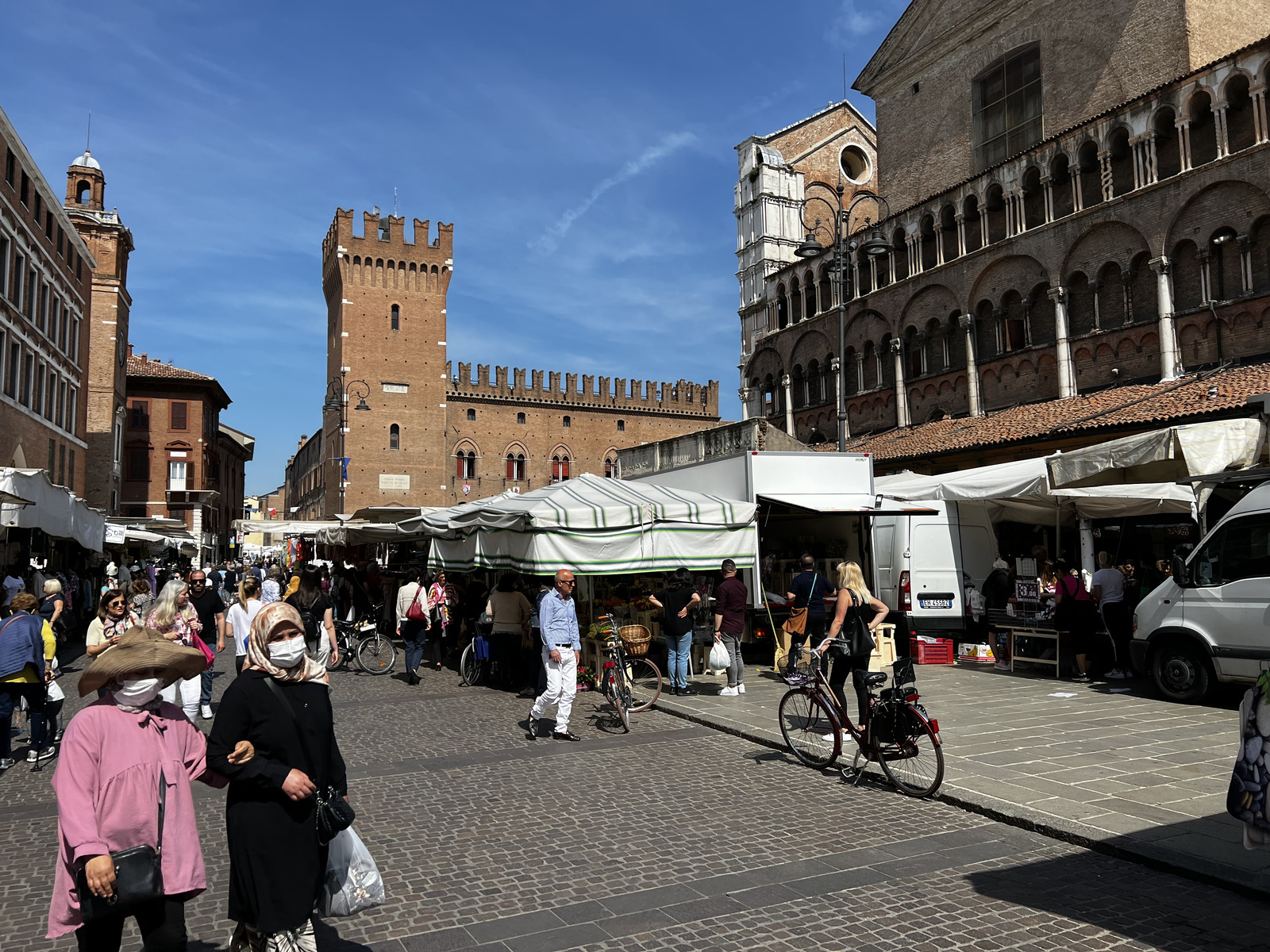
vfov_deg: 53.1
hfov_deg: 67.3
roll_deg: +0.4
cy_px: 476
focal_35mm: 26
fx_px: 954
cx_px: 635
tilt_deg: +4.2
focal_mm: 5.7
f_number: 1.5
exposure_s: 1/5076
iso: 50
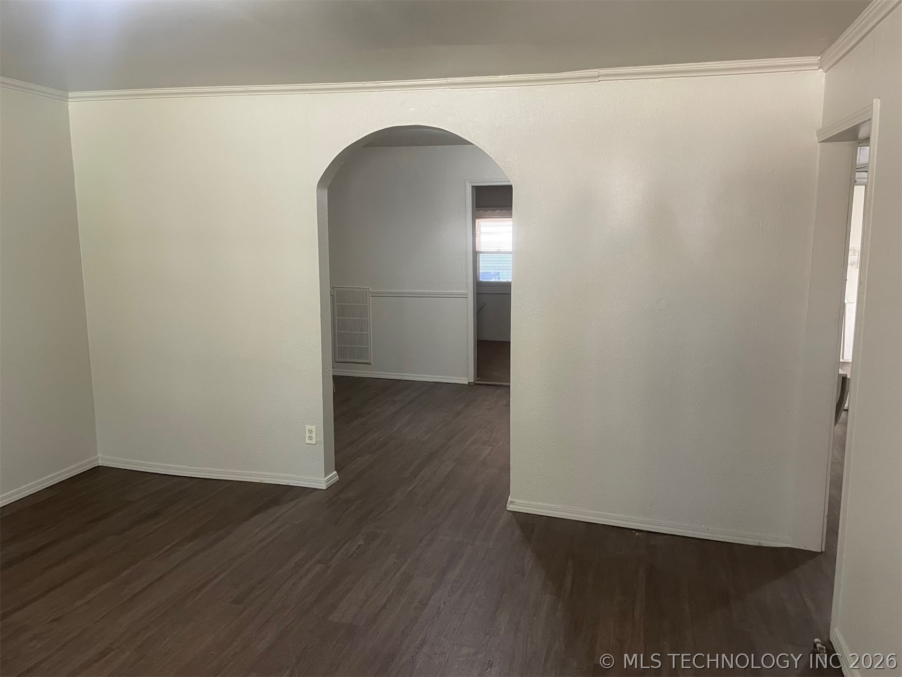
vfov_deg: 53.1
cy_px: 338
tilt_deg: -9.8
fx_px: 677
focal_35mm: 26
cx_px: 451
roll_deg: +0.1
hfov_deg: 67.3
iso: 250
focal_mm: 4.2
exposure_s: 1/60
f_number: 1.6
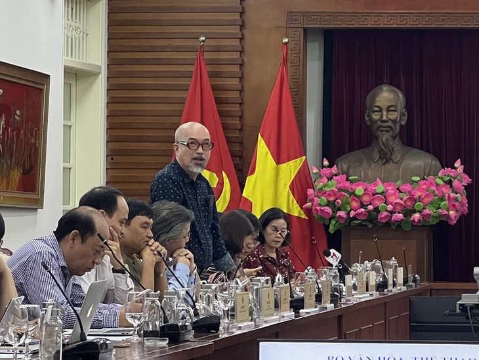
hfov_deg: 25.3
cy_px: 180
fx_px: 1066
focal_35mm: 77
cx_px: 240
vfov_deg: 19.1
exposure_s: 1/60
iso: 320
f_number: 2.8
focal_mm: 9
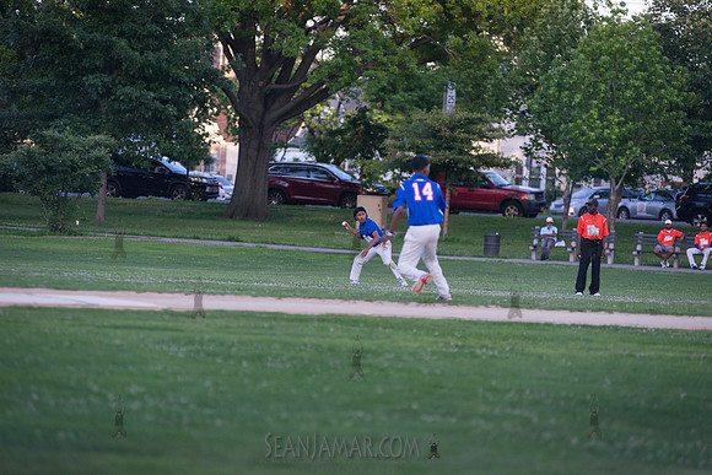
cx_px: 356
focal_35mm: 185
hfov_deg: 11.1
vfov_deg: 7.4
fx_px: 3660
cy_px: 238
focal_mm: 185
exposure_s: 1/4000
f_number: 2.8
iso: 1600
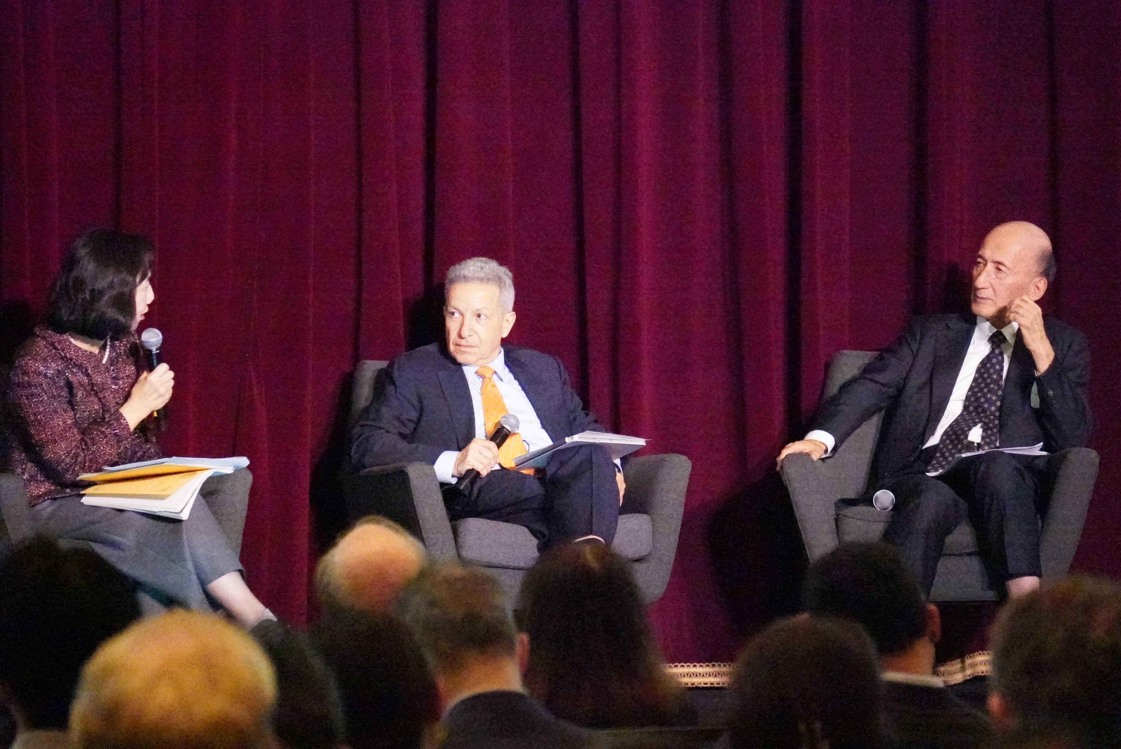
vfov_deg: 6.0
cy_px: 374
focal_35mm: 230
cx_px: 560
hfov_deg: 9.0
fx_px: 7150
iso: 51200
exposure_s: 1/500
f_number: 5.6
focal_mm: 153
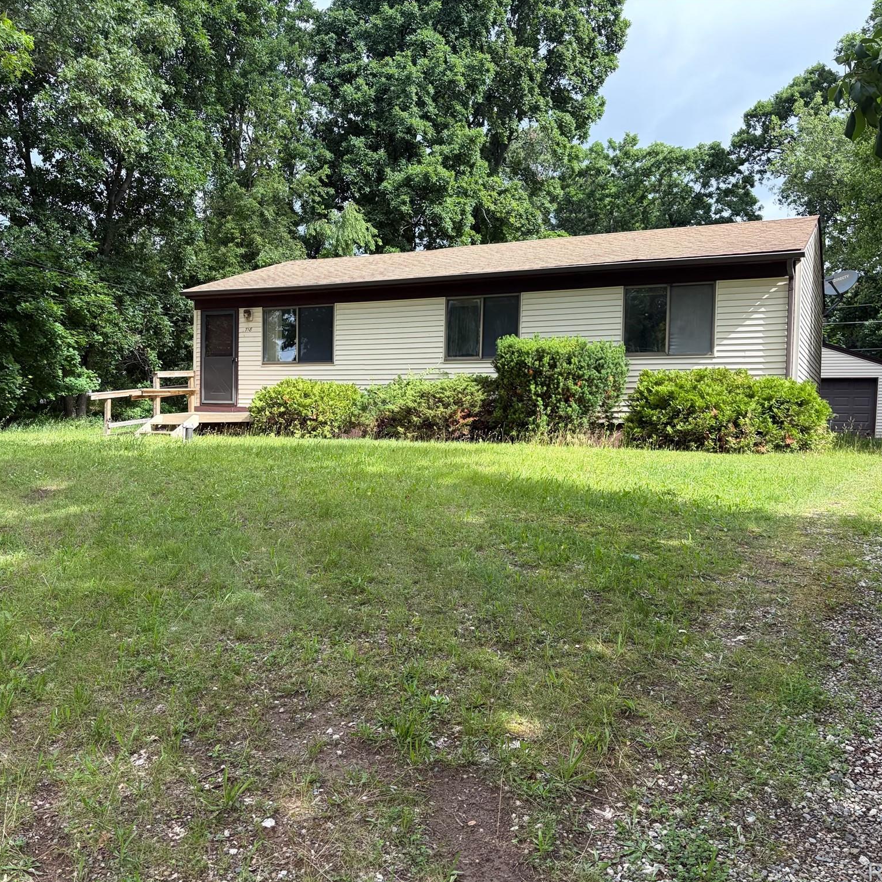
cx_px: 388
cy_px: 443
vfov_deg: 52.5
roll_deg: -0.6
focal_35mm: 31
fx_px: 894
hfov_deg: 52.4
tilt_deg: -1.1
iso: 64
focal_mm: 5.96
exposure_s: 1/1032
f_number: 1.6
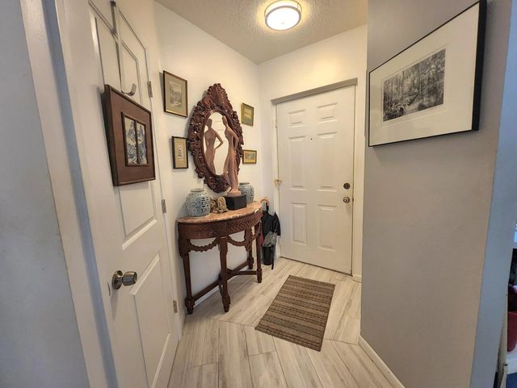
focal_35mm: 13
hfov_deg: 106.1
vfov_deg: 90.0
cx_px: 258
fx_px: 194
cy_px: 194
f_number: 2.2
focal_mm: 1.13
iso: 200
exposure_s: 1/60.2
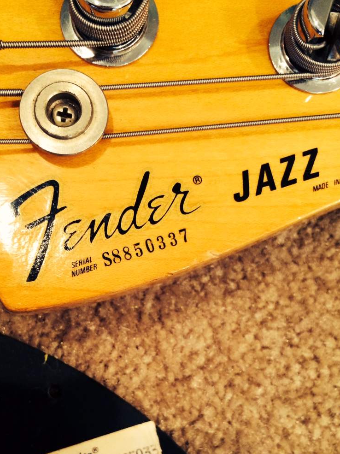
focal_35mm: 39
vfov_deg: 47.3
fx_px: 511
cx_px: 138
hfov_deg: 36.7
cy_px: 295
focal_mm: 4.12
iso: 320
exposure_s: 1/24
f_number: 2.2
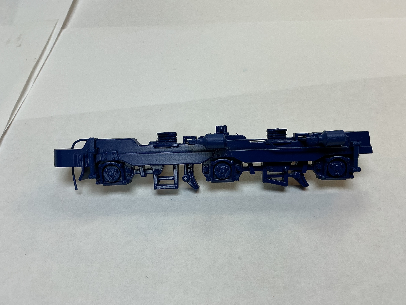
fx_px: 352
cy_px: 155
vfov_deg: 46.8
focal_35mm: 30
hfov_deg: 60.0
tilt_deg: -50.8
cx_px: 208
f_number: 1.8
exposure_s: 1/120
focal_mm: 3
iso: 32
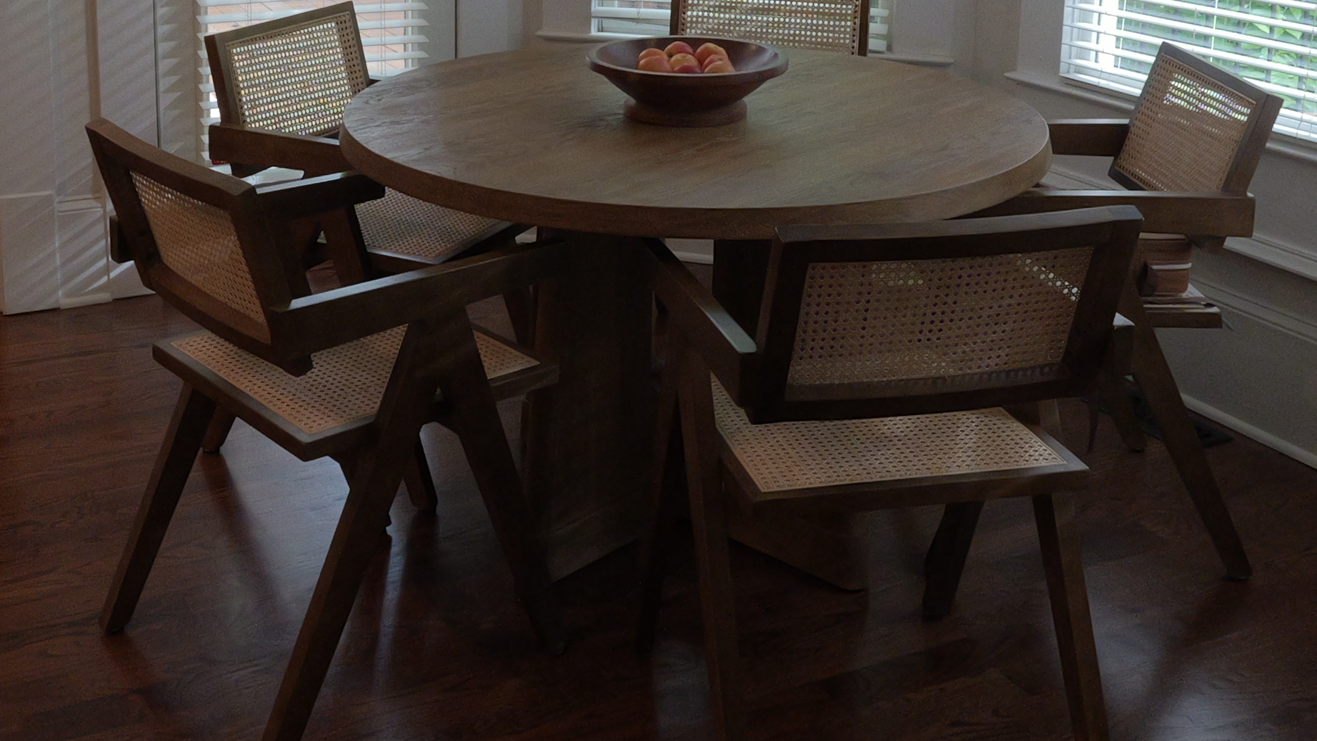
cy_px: 29
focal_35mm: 43
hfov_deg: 47.1
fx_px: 1502
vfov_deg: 26.5
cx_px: 521
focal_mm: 13
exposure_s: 1/60
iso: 3200
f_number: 8
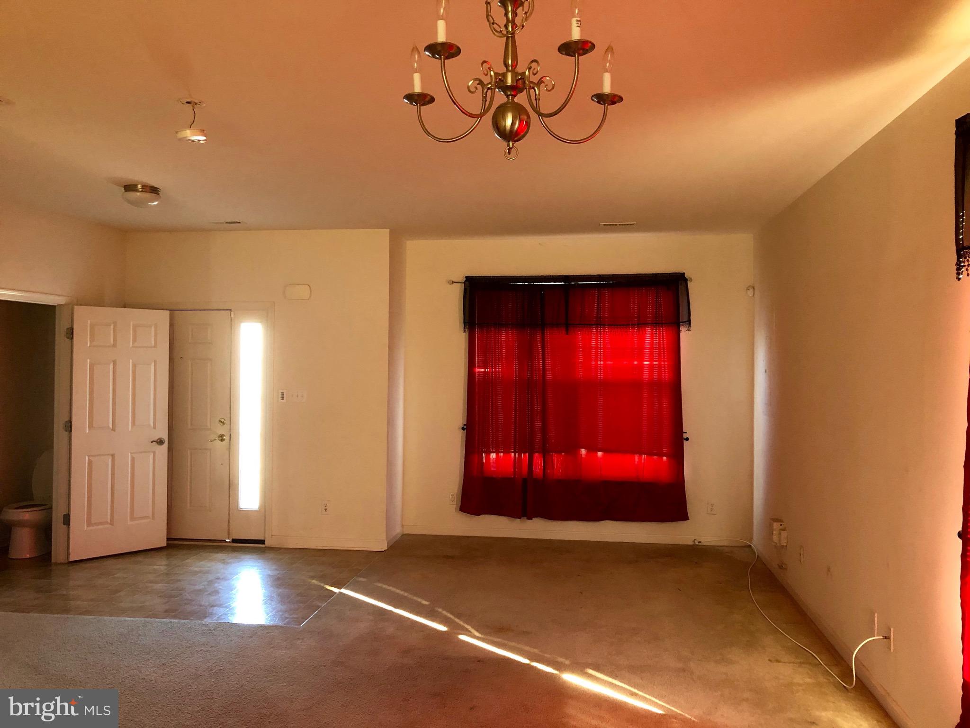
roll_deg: +0.4
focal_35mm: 28
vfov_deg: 49.7
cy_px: 364
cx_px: 485
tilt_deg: +0.3
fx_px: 785
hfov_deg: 63.4
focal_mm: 4
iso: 100
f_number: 1.8
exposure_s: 1/13
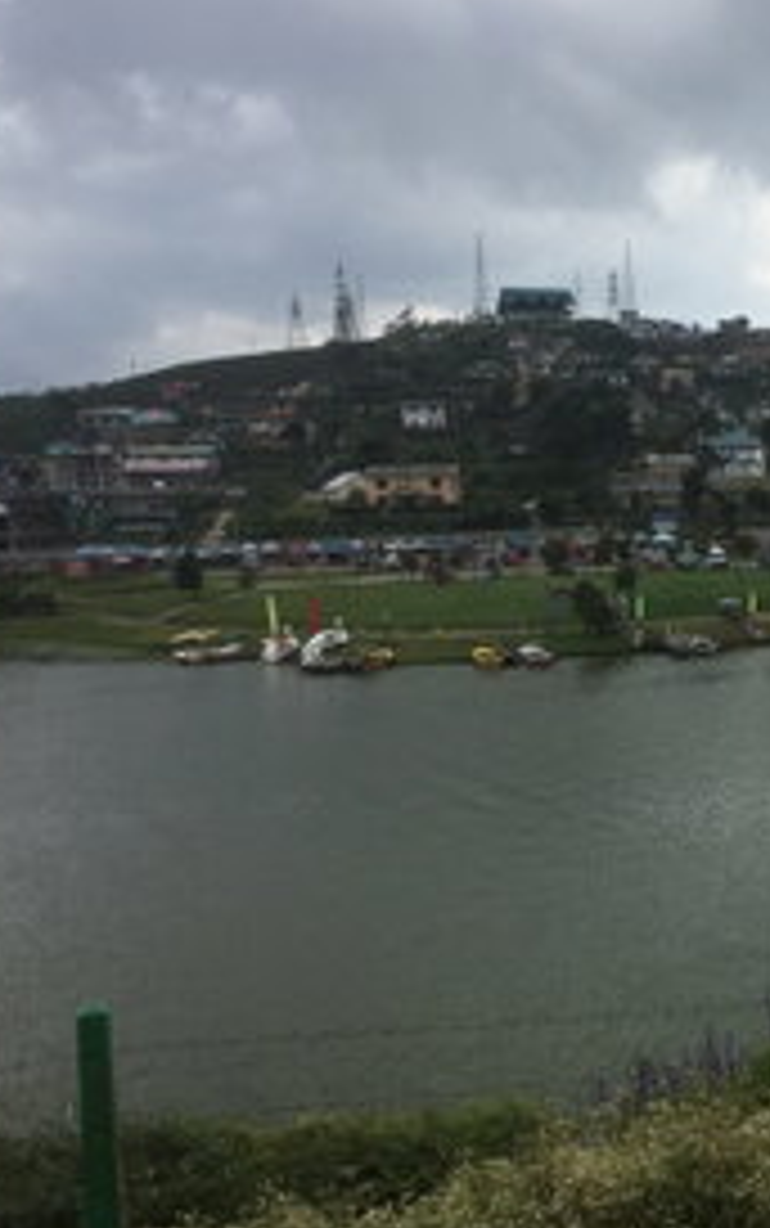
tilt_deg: -1.4
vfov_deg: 44.3
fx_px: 1509
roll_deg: +1.0
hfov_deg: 27.1
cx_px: 761
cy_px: 625
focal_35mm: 45
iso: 32
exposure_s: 1/2475
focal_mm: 4.15
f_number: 2.2
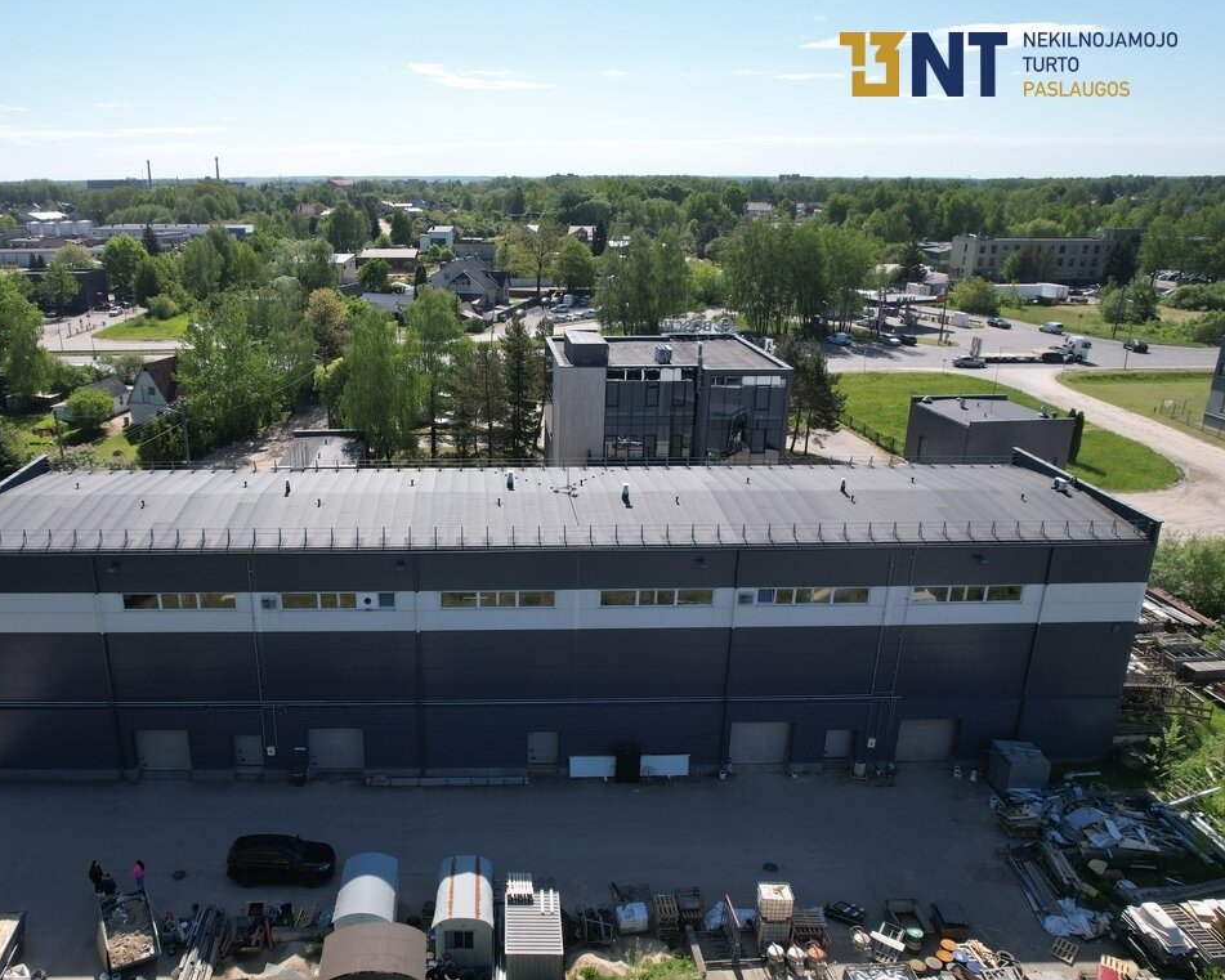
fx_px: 906
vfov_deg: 56.8
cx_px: 484
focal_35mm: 25
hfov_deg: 67.4
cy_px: 488
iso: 100
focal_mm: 8.38
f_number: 2.8
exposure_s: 1/1600
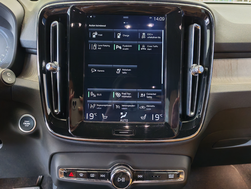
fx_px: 239
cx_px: 126
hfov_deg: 55.4
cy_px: 94
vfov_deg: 42.9
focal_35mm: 33
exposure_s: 1/50
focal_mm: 6.12
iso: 2000
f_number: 1.9
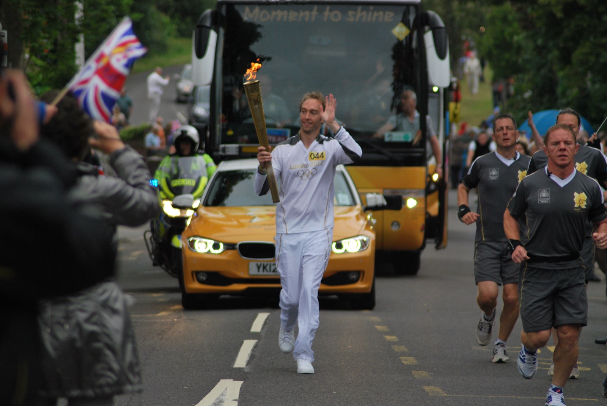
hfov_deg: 7.4
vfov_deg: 5.0
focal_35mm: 278
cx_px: 304
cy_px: 203
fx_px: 4684
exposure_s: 1/500
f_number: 4.8
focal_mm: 185
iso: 400
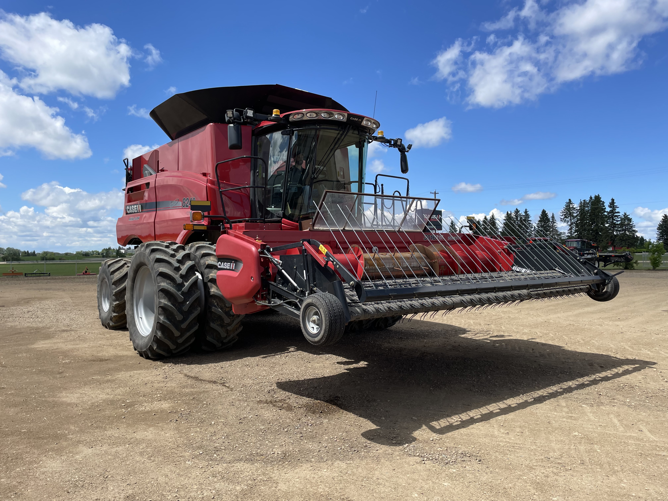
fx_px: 502
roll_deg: +0.8
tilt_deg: +1.4
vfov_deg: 53.1
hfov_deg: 67.3
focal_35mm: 26
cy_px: 250
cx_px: 334
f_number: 1.6
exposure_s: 1/3401
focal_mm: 4.2
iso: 32
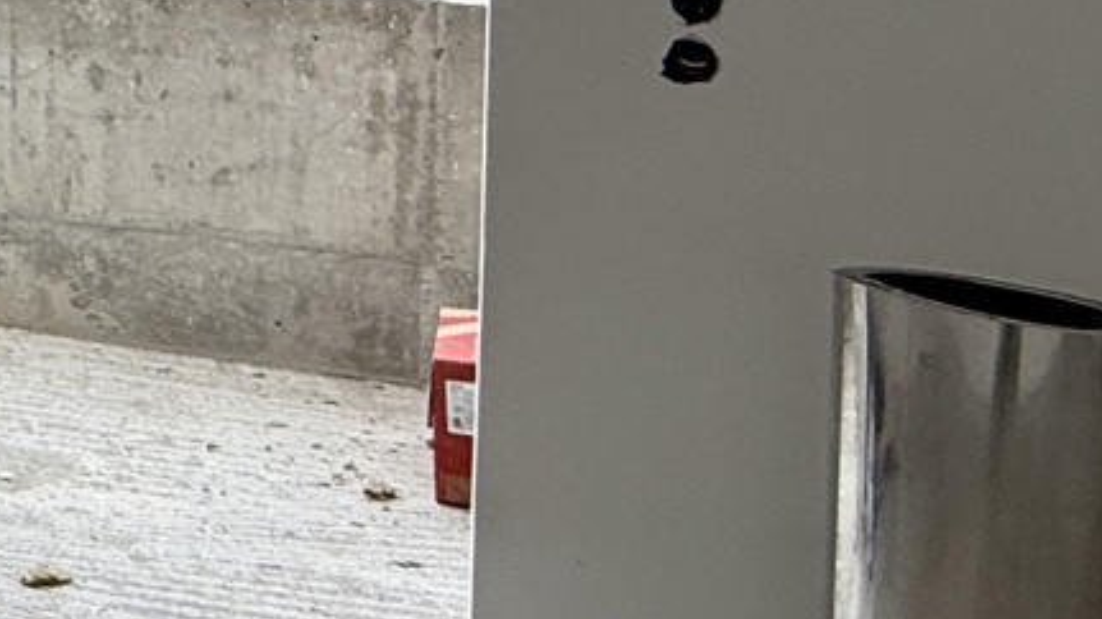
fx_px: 1986
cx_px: -974
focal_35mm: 68
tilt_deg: -2.7
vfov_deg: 16.9
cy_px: -136
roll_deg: +2.4
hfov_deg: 20.1
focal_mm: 2.22
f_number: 2.2
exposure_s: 1/342
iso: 50
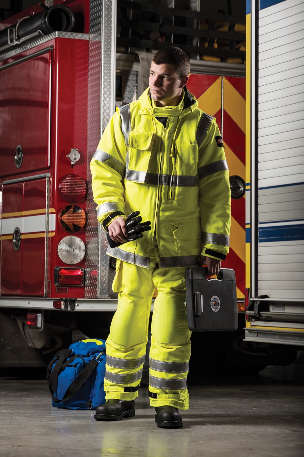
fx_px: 1420
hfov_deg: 12.2
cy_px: 228
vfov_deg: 18.3
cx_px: 152
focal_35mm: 112
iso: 160
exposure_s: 1/250
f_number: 5.6
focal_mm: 112
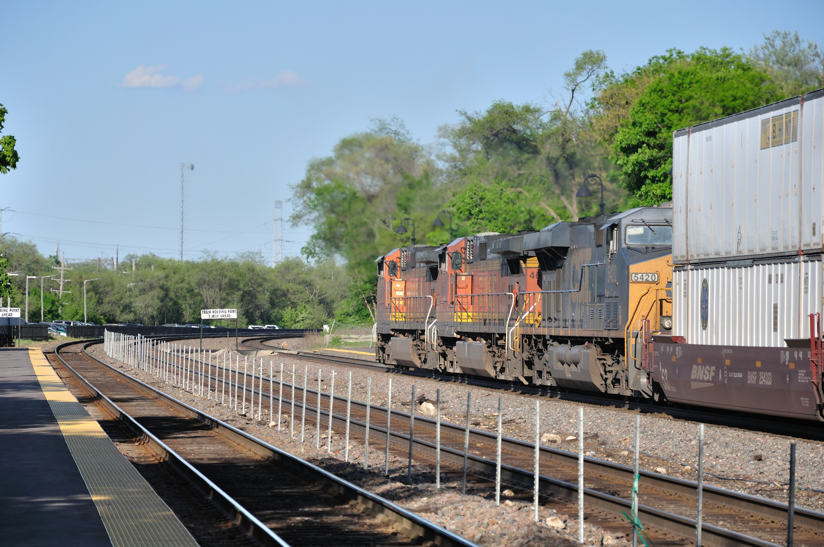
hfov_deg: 11.7
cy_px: 304
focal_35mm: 176
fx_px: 4013
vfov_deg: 7.8
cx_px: 415
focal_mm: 105
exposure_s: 1/160
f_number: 5.6
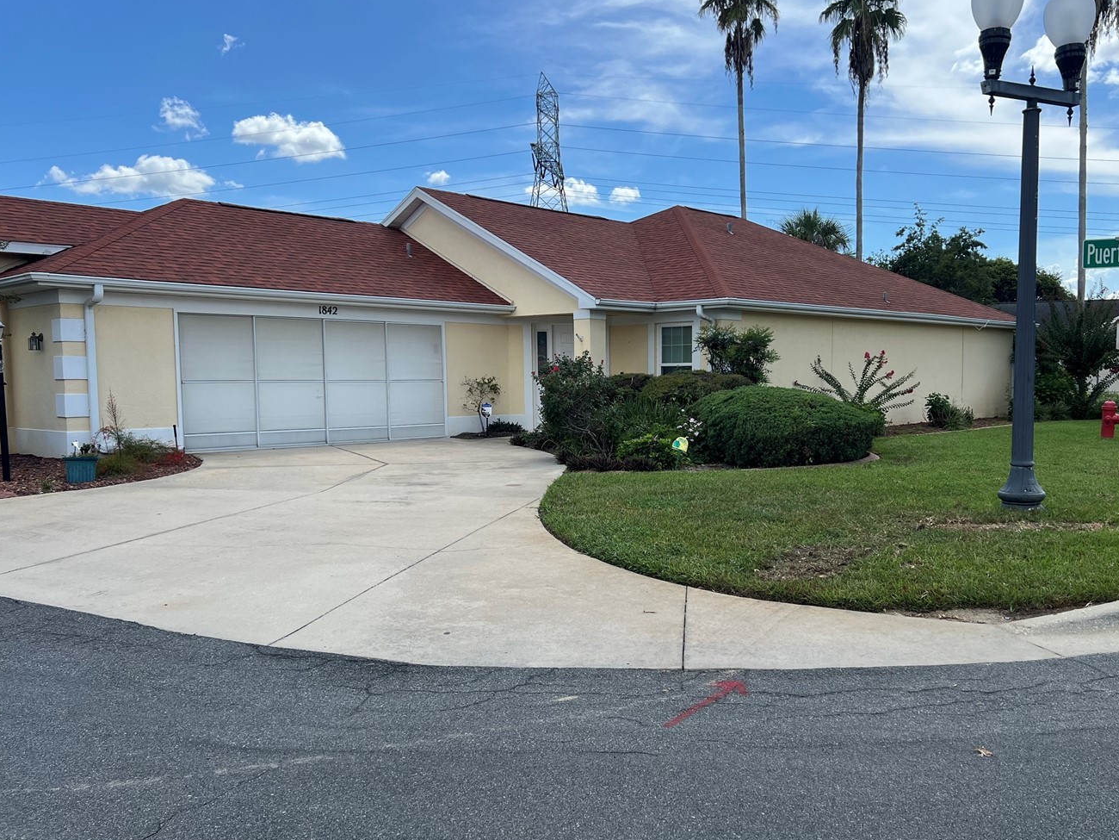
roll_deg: +0.4
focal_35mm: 32
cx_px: 642
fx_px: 1034
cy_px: 480
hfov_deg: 56.6
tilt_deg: -4.2
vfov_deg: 44.0
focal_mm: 5.7
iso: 50
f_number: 1.5
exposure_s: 1/3165
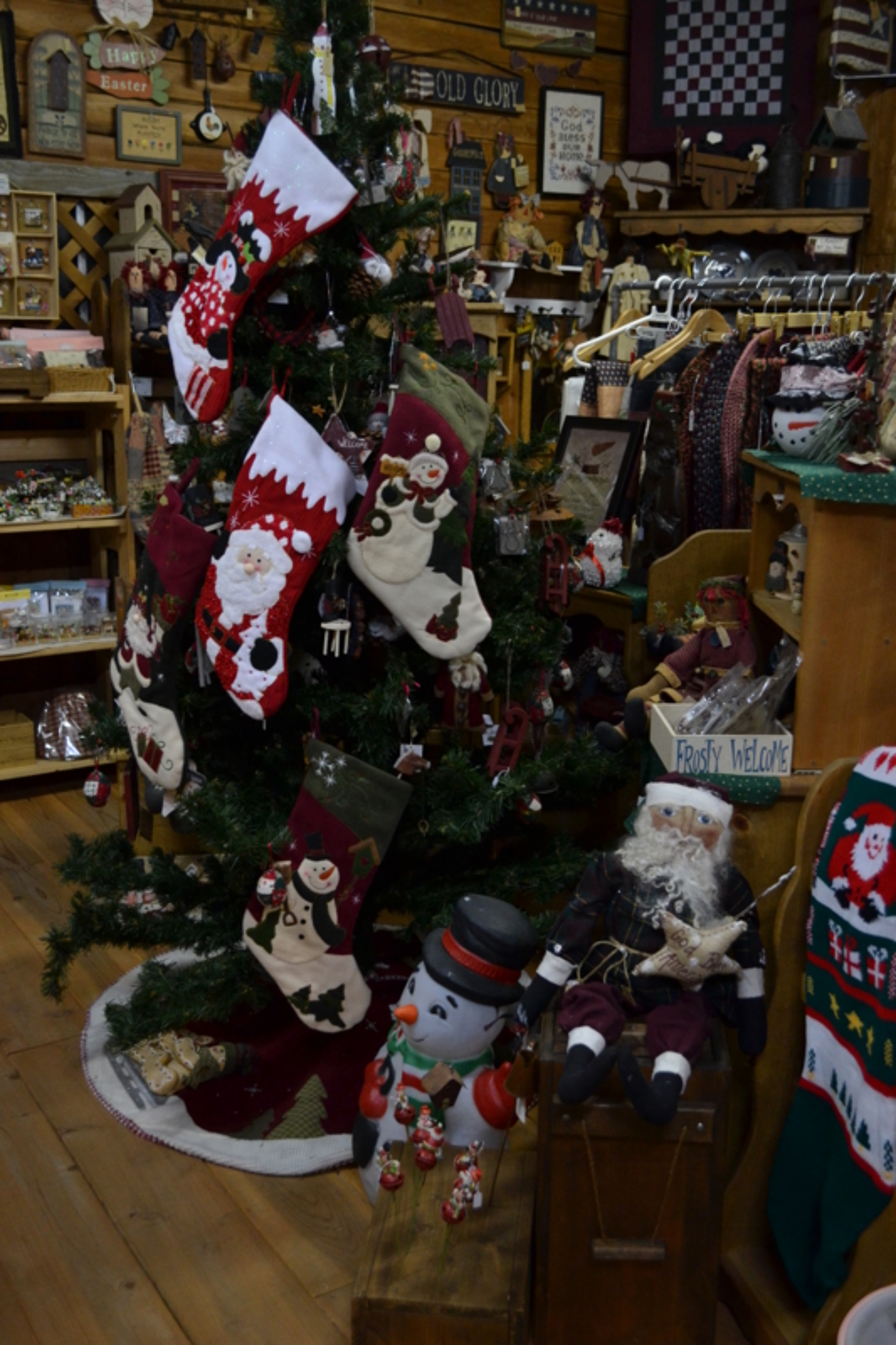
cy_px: 672
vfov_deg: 53.1
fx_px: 1344
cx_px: 448
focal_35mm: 36
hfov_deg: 36.9
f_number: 4
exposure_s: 1/50
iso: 800
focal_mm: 24
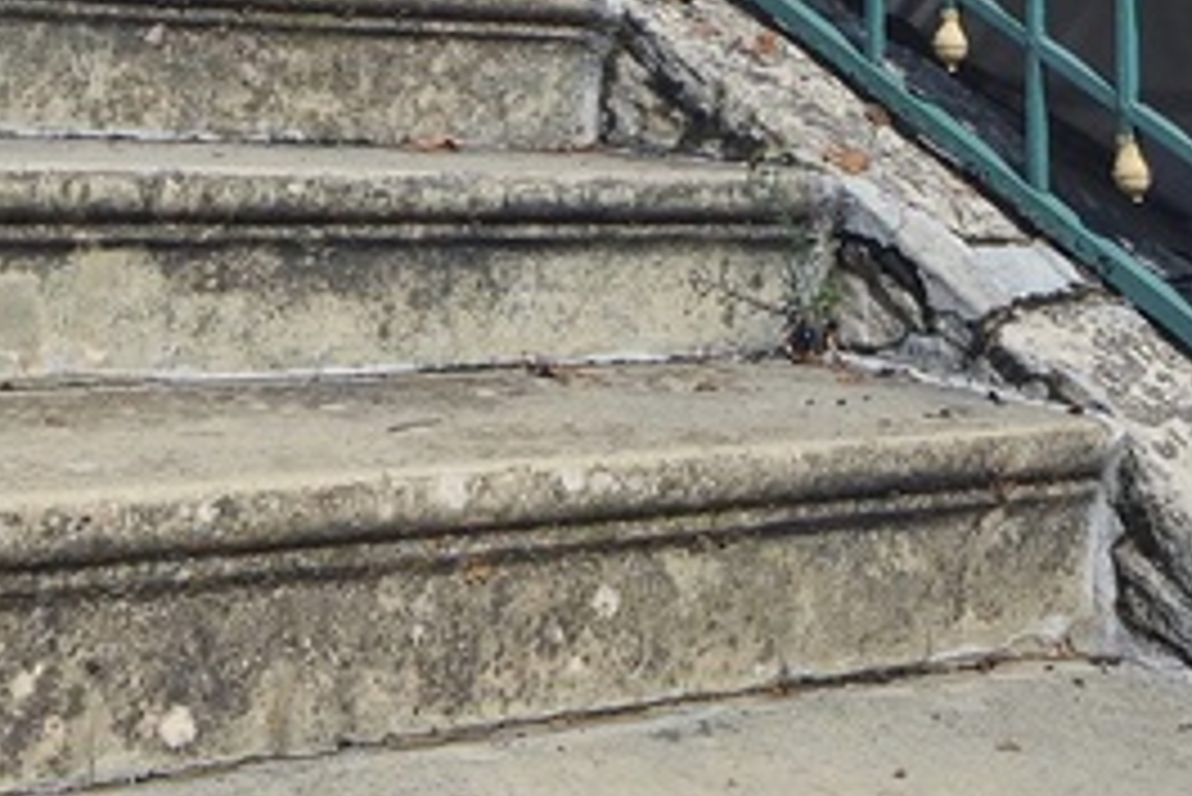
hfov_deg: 28.8
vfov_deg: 16.6
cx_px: 522
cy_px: -580
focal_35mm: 70
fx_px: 2319
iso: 250
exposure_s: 1/500
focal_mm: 10
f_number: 11
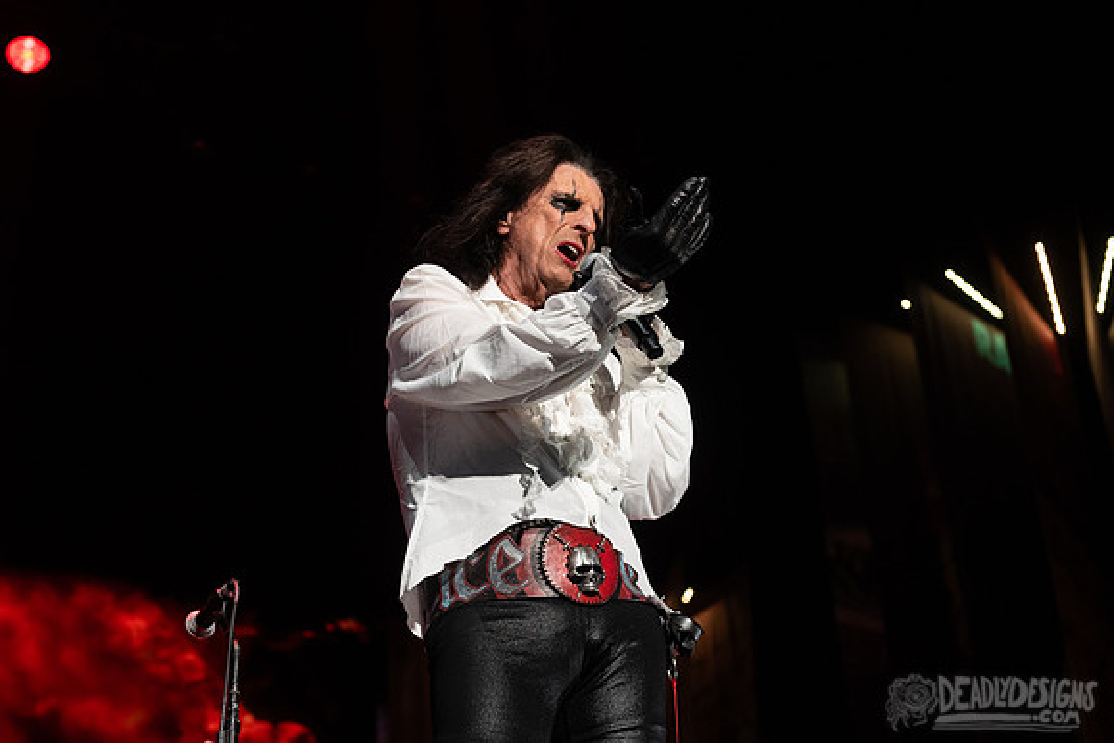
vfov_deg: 22.0
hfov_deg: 32.5
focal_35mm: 62
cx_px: 502
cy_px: 401
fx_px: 1911
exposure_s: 1/320
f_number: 4
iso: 640
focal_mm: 55
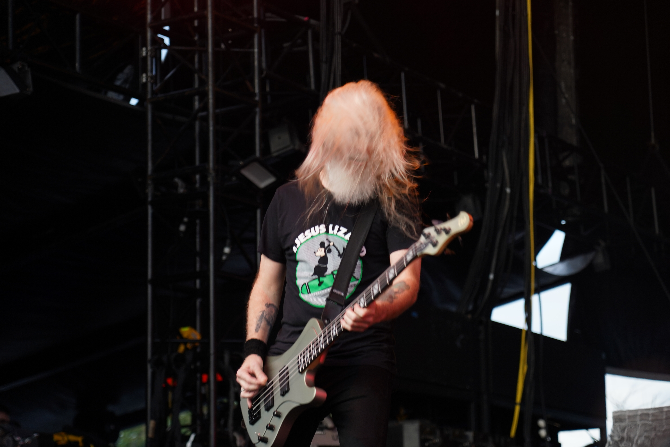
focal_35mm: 105
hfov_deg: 19.5
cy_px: 224
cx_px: 335
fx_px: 1954
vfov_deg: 13.0
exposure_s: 1/125
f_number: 4
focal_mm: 105
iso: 400
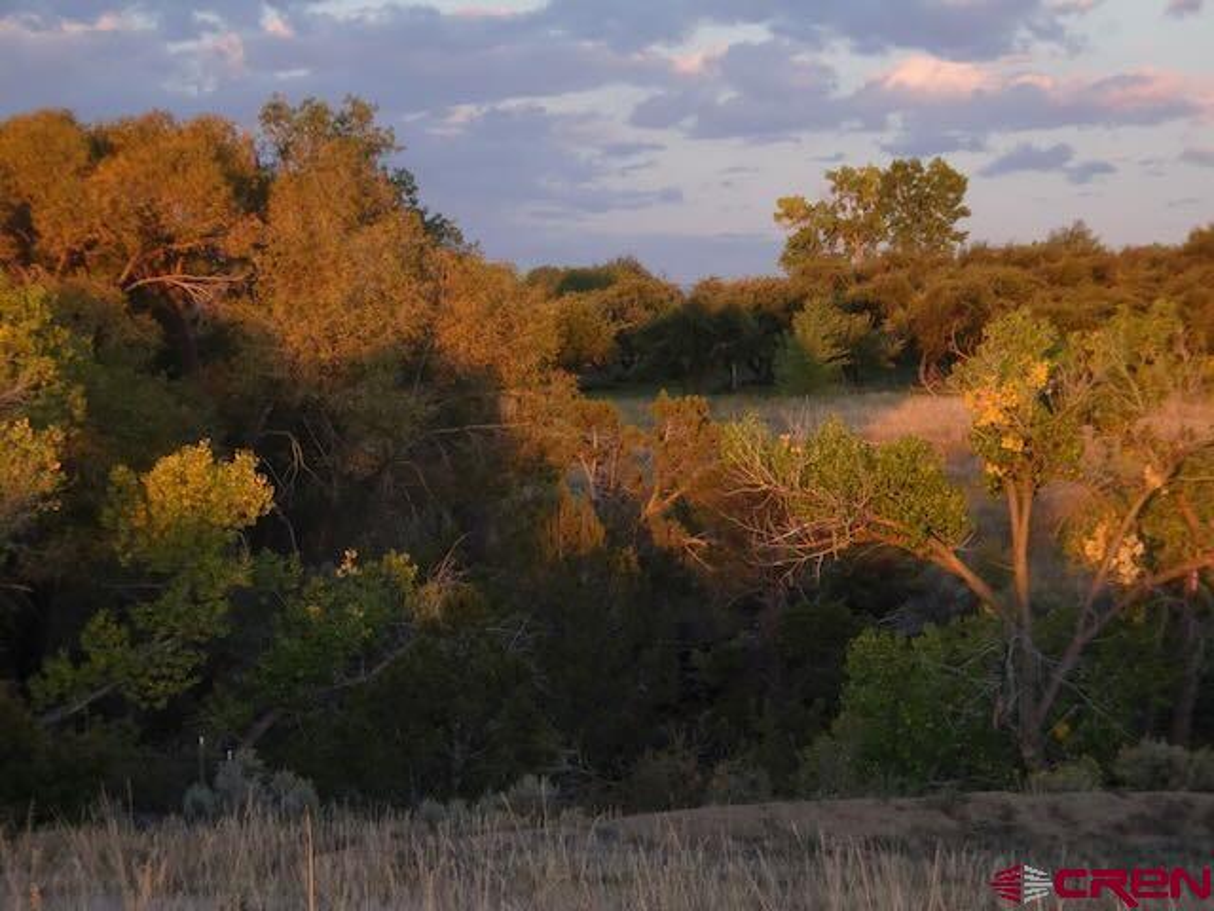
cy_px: 456
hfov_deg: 14.6
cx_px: 607
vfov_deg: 11.0
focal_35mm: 135
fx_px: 4735
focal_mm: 23.11
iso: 500
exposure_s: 1/160
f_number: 5.6
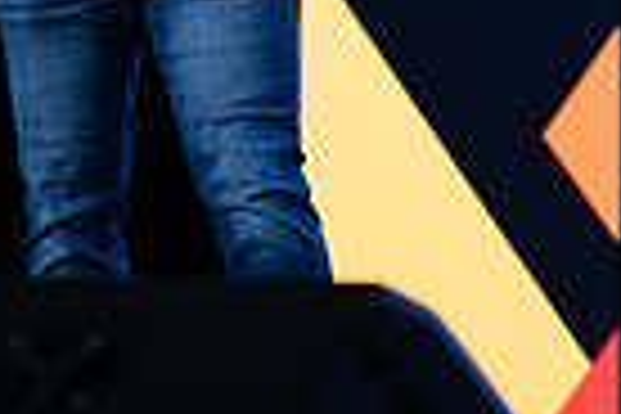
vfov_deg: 4.8
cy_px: -549
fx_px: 4795
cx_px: 144
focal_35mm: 278
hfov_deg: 7.4
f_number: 2.8
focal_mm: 85
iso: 800
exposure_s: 1/200
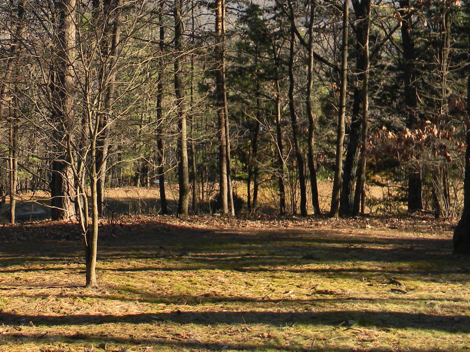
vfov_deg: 22.1
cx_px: 89
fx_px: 882
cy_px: 43
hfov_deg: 29.1
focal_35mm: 65
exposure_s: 1/185
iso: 80
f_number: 3.7
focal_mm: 6.4
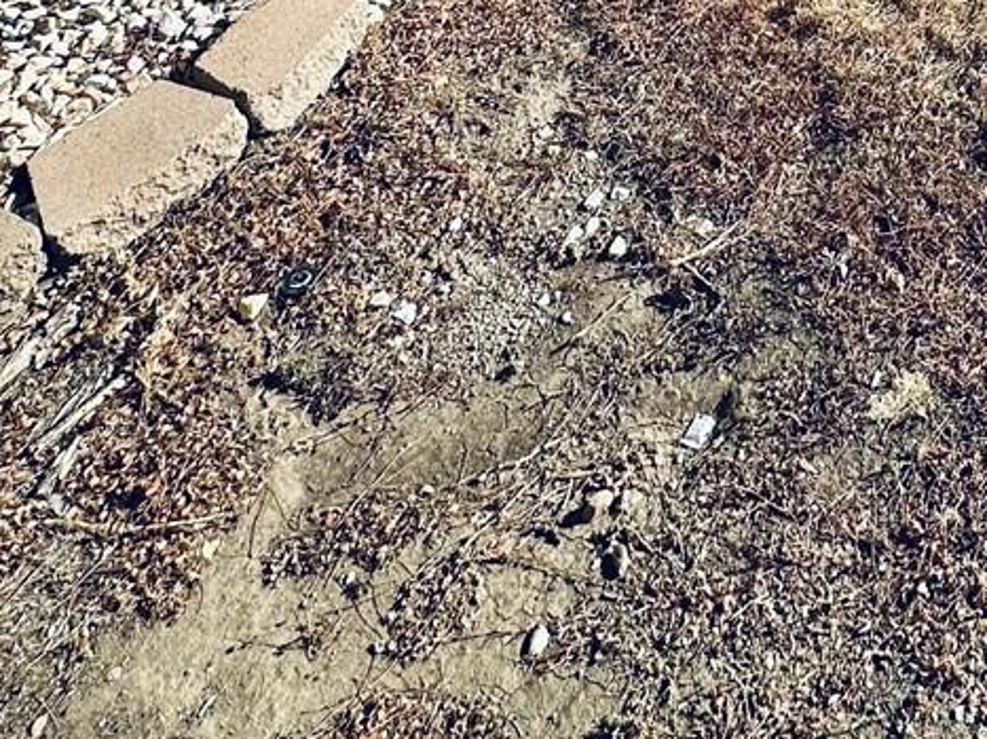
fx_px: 1368
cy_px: -496
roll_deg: +0.7
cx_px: 979
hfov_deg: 35.9
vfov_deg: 22.2
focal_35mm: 48
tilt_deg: -15.5
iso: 50
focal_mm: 2.22
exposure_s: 1/1304
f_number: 2.2
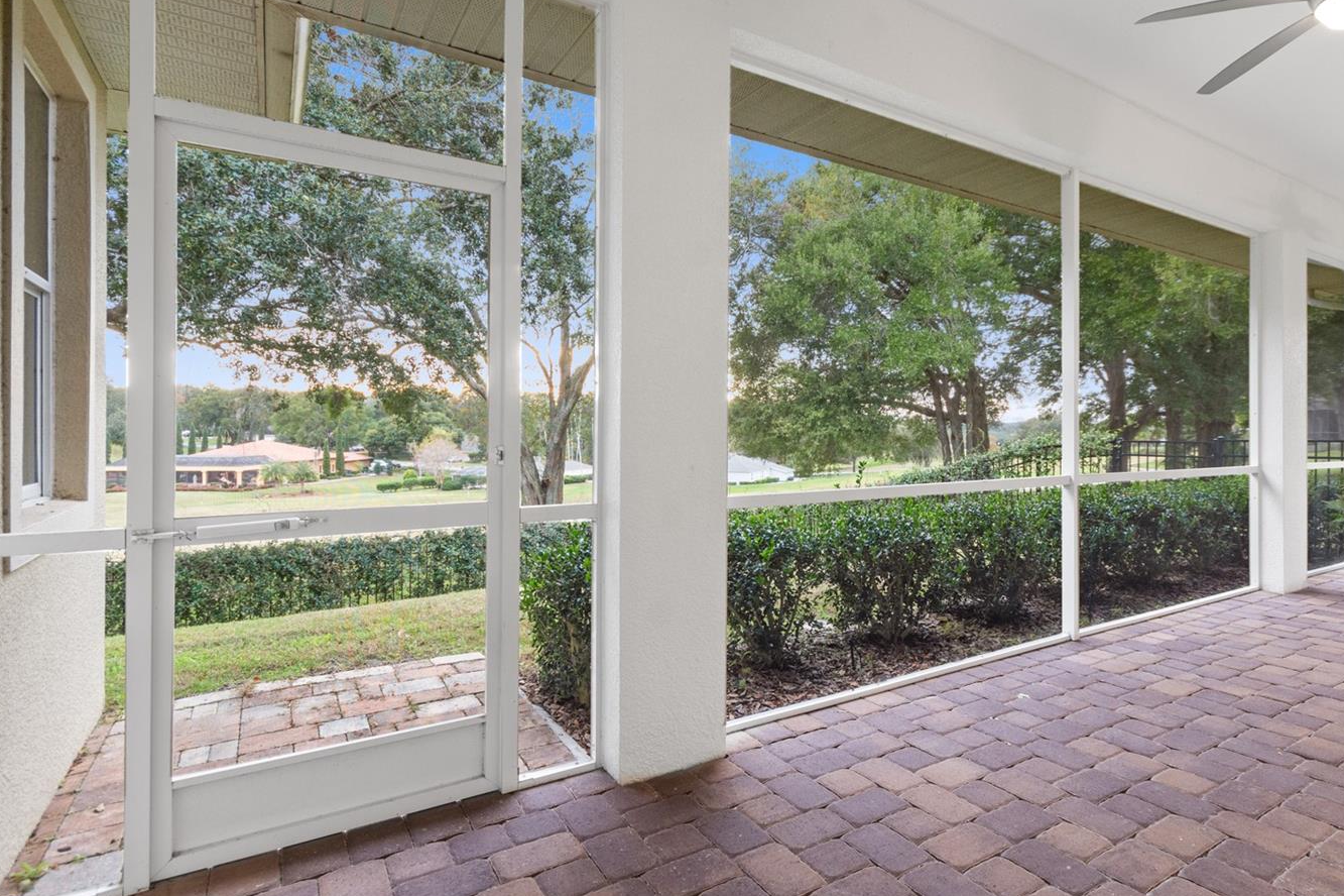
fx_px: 672
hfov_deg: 89.6
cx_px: 751
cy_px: 429
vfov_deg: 67.3
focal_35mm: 18
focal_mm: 10
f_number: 7.1
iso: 320
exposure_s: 1/6
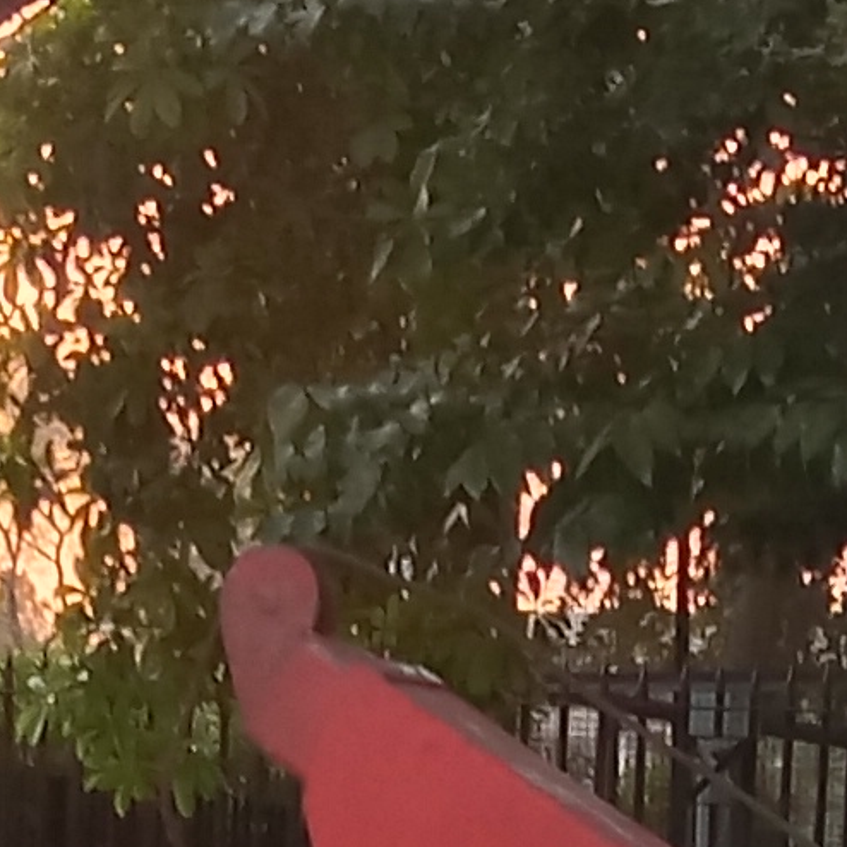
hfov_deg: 8.7
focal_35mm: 201
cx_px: 432
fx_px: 5564
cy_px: 1757
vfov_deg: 8.2
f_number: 2.2
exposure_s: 1/33.3
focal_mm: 3.65
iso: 180
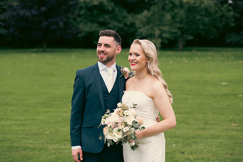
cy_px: 81
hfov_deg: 22.1
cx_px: 122
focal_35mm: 92
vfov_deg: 14.9
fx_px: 621
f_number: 3.5
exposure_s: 1/320
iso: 160
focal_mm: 92
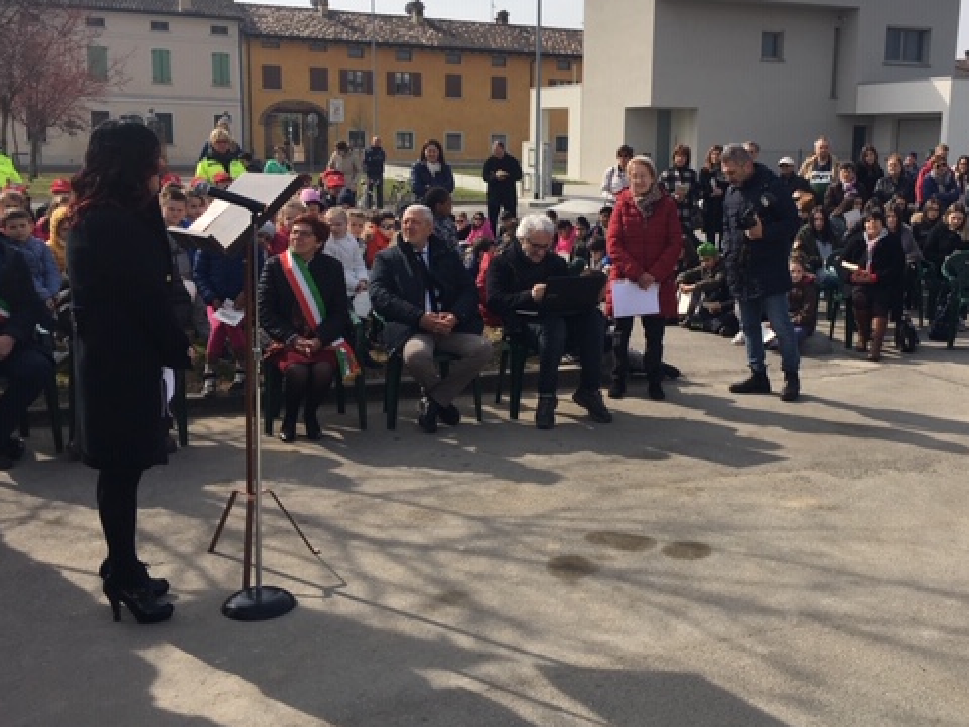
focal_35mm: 38
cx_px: 598
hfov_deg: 48.6
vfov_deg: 37.7
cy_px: 318
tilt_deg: -8.7
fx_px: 1064
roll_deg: -1.8
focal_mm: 4.15
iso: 25
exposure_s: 1/1876
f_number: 2.2
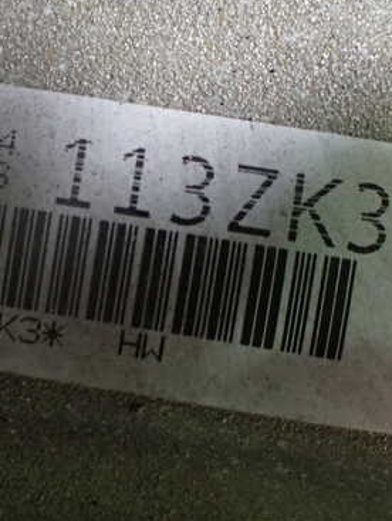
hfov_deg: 29.4
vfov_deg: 38.9
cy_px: 243
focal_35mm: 49
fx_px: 739
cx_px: 108
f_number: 2.3
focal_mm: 5.4
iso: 800
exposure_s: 1/125
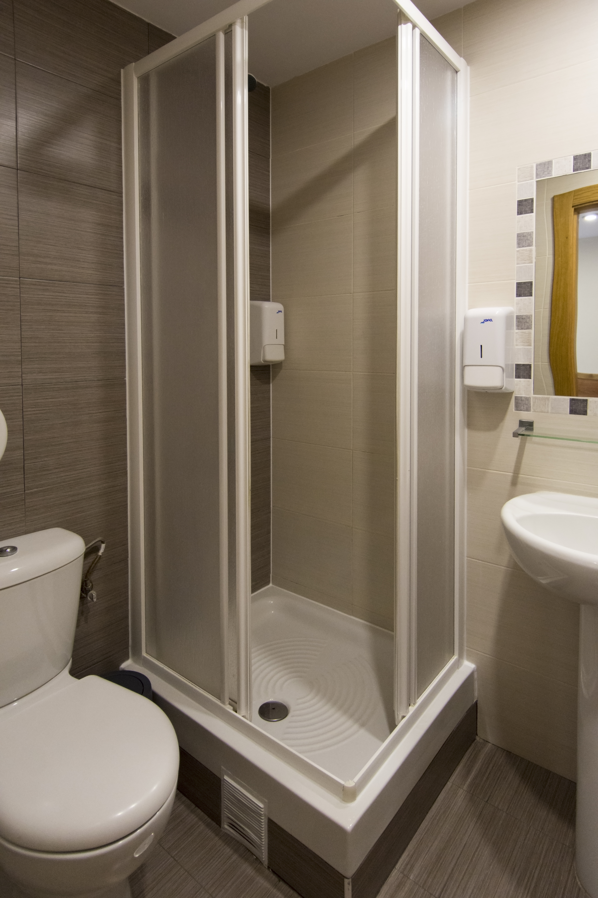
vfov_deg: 90.0
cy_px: 449
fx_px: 448
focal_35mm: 18
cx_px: 299
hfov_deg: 67.4
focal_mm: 12
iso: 800
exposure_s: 1/80
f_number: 4
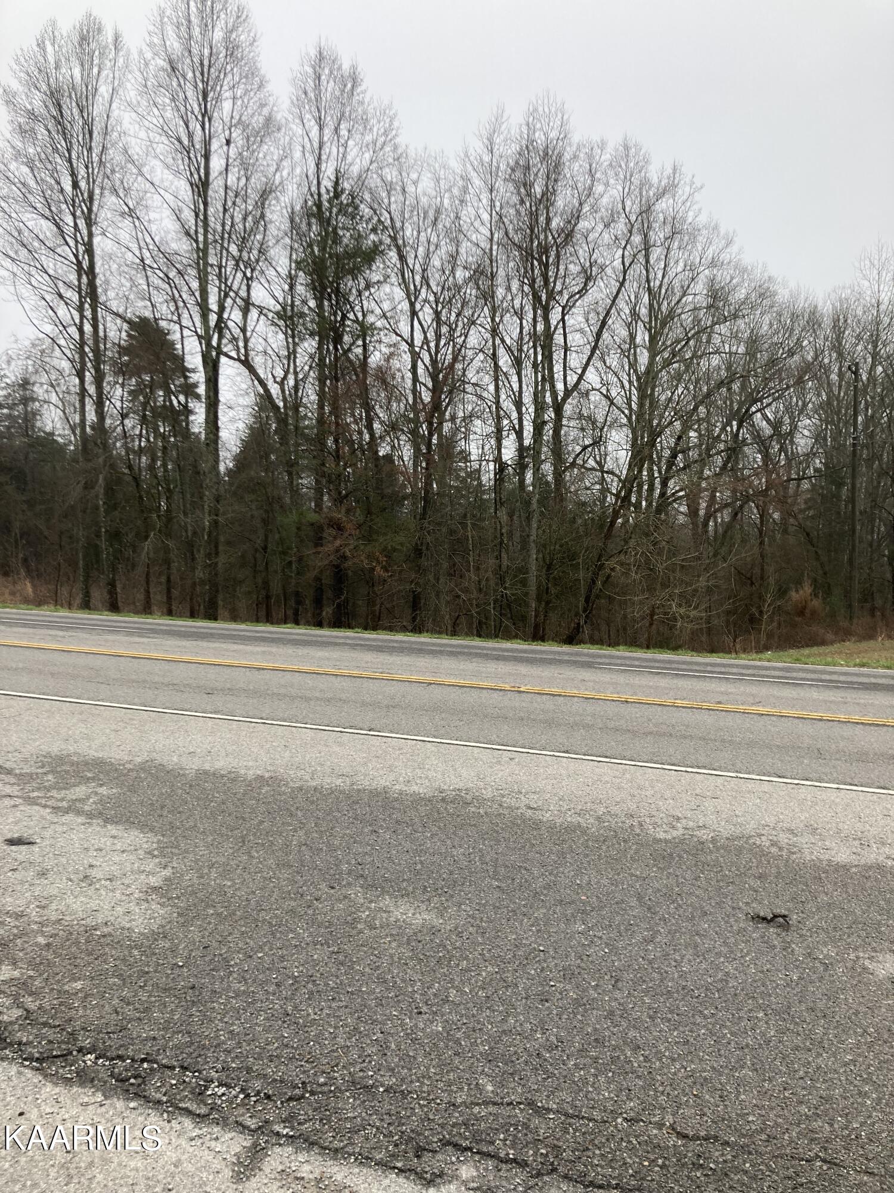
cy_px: 596
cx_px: 447
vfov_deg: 63.4
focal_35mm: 28
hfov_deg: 49.7
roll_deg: +2.2
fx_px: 964
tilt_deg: +1.7
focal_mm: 3.99
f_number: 1.8
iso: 20
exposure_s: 1/393
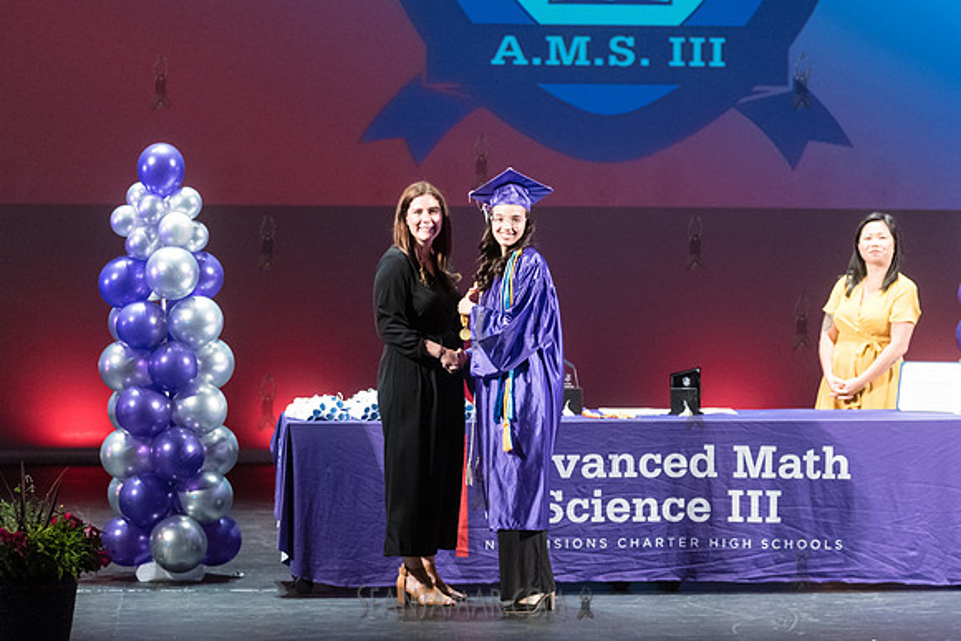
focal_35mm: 129
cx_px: 530
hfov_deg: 15.9
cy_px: 292
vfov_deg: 10.7
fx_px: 3438
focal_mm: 100
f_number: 2.8
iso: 4000
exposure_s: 1/320
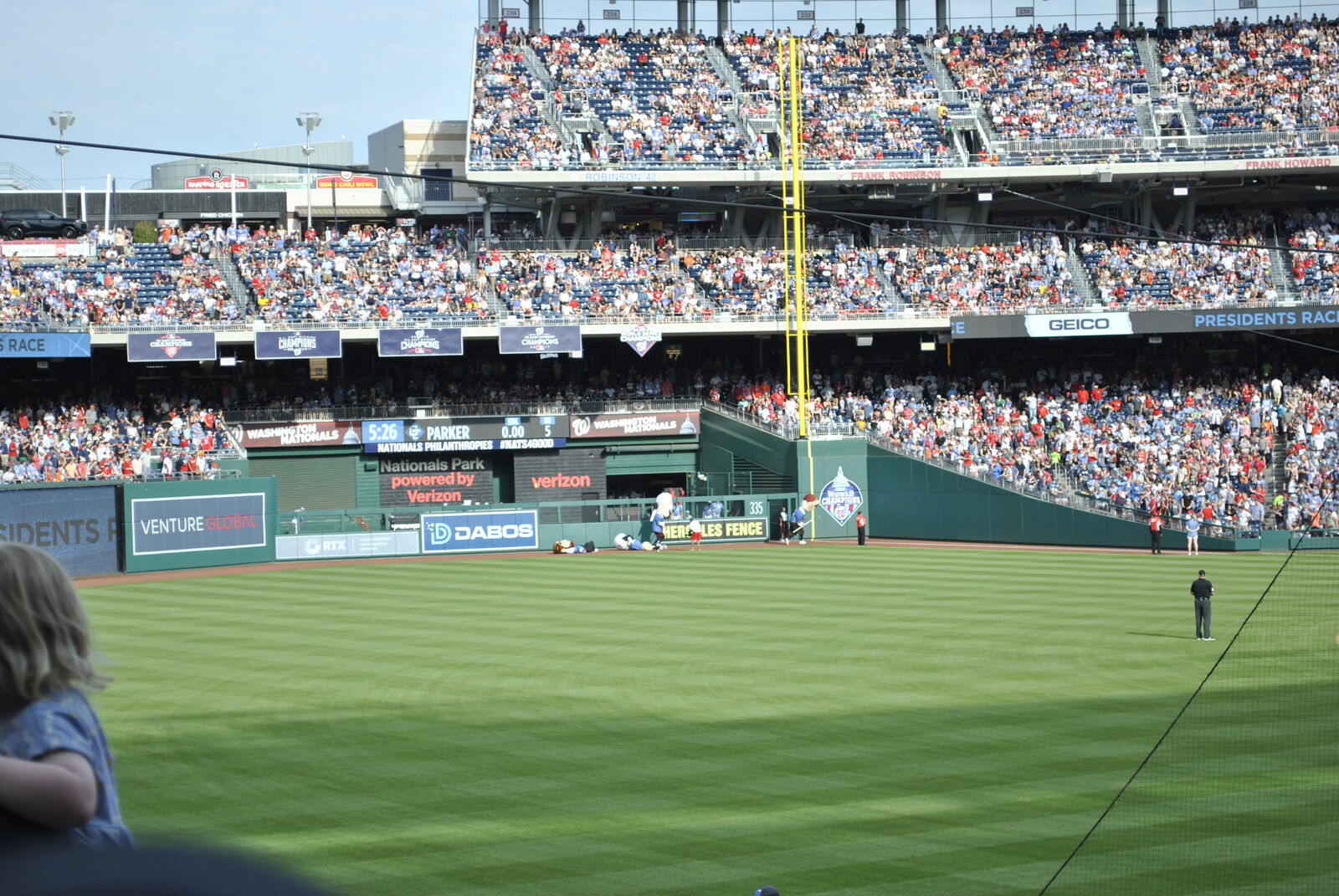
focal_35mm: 82
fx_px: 3072
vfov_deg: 16.6
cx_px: 670
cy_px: 448
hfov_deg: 24.6
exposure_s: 1/250
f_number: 5.6
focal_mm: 55
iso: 100
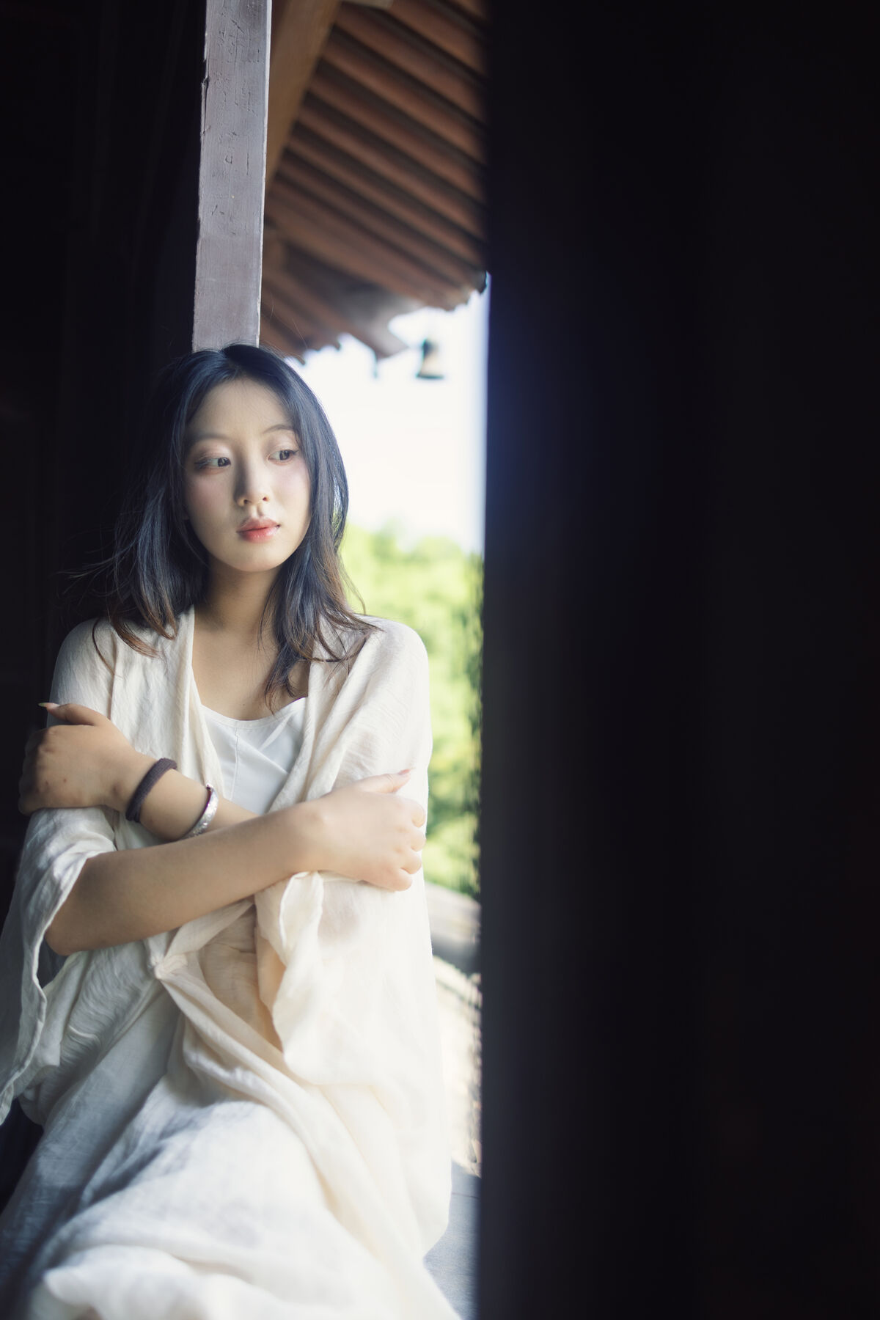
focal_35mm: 35
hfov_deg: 37.9
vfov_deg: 54.4
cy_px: 660
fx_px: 1283
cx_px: 440
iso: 100
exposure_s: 1/640
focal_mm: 35
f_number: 1.8
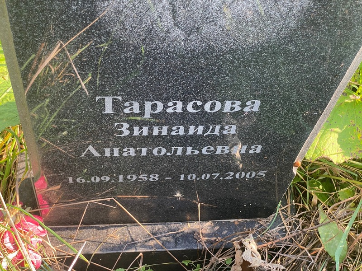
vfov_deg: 28.0
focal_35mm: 52
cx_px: 181
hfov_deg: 36.8
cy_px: 136
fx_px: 544
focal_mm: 6
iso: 32
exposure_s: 1/122
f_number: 2
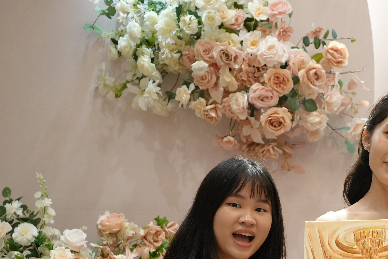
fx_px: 711
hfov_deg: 29.0
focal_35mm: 66
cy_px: 281
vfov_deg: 19.8
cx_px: 365
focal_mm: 28
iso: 2000
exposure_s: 1/160
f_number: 4
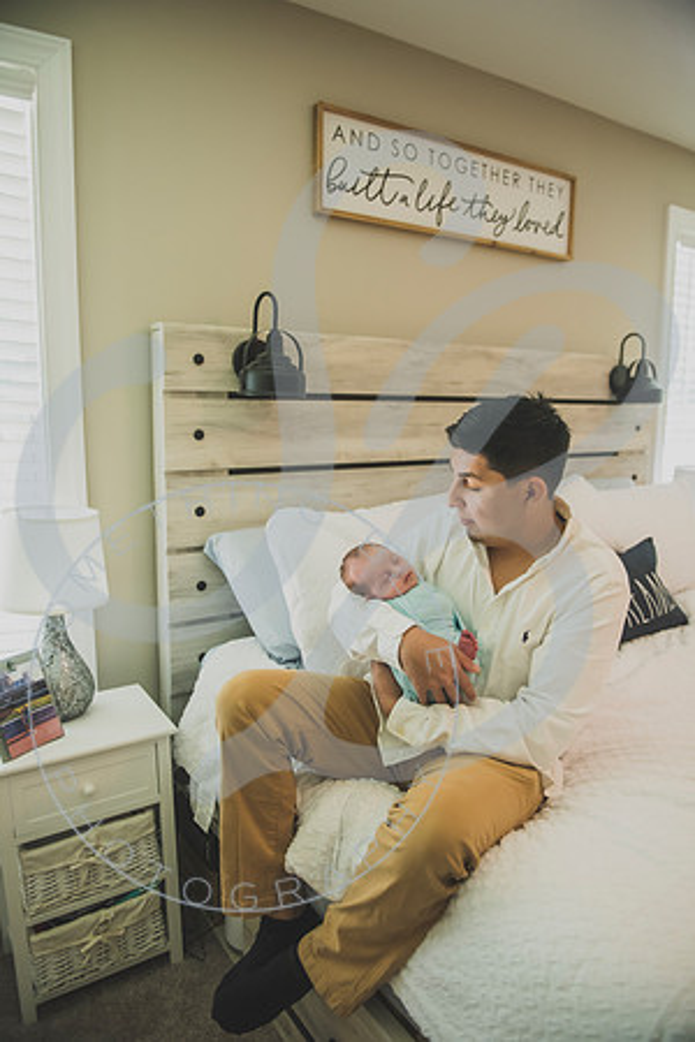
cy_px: 521
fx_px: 695
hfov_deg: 53.1
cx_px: 348
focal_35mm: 24
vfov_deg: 73.7
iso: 1600
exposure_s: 1/125
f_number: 2.8
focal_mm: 24
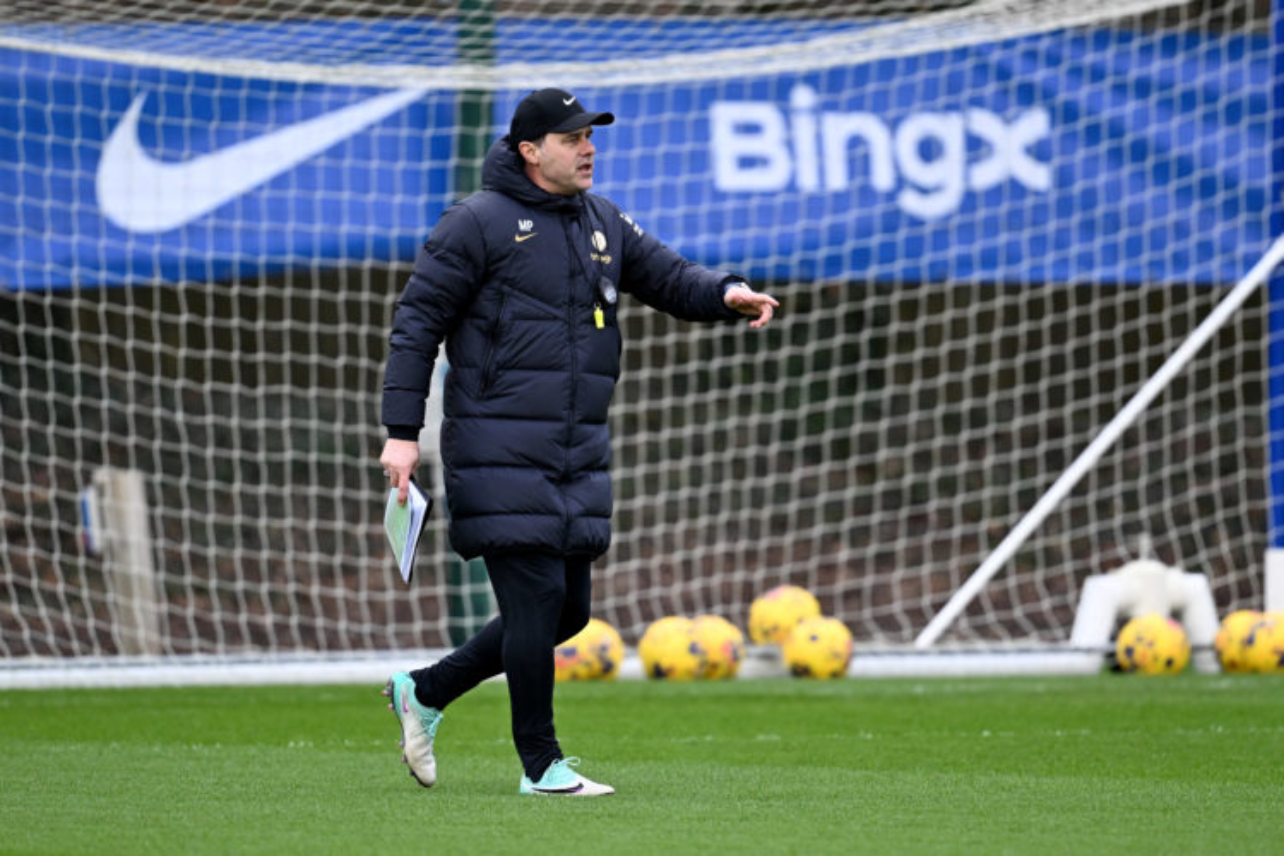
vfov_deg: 2.3
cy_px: 428
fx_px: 21398
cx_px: 642
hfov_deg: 3.4
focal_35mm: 600
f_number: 2.8
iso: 800
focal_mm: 400
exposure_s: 1/3200
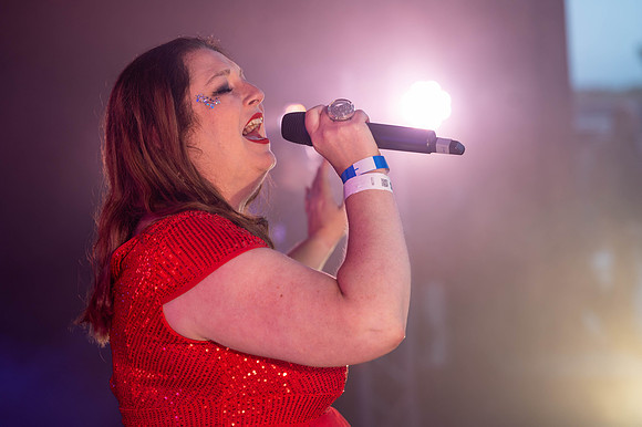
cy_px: 214
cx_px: 321
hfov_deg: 23.9
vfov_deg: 16.1
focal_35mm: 85
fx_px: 1515
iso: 100
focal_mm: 85
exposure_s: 1/200
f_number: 3.2
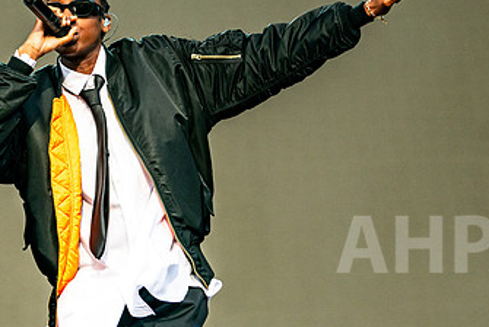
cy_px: 61
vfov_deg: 8.9
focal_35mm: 154
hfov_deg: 13.3
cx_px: 103
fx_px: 2094
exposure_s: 1/2000
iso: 250
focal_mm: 80
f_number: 3.5
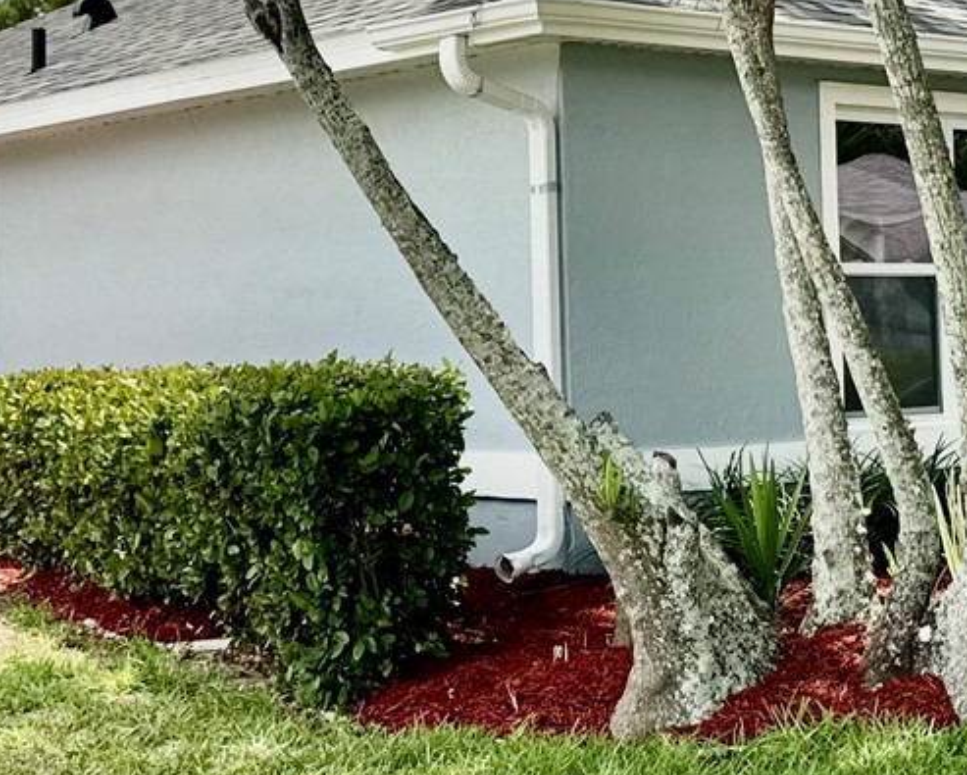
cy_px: 186
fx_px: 2176
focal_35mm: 76
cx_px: 649
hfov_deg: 24.9
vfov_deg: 20.0
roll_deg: +1.3
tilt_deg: +3.4
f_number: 1.78
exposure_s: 1/7092
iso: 80
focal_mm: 6.76
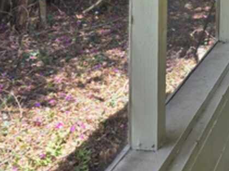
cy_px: -54
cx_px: 275
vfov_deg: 19.3
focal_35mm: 70
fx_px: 463
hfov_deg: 25.1
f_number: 1.7
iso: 25
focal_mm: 6.3
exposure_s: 1/180
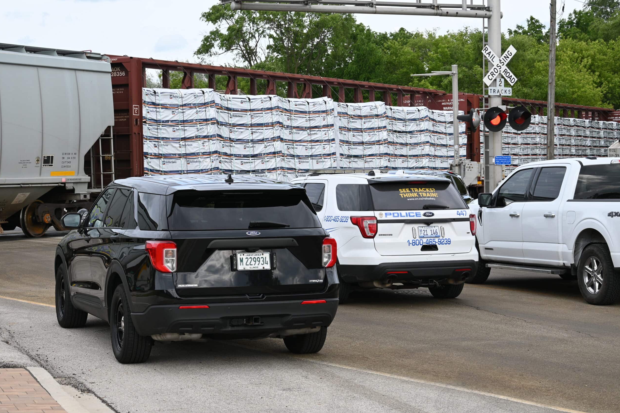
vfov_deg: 17.3
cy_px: 209
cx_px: 309
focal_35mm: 79
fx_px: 1360
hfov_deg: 25.7
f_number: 5.6
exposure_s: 1/250
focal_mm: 52
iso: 100
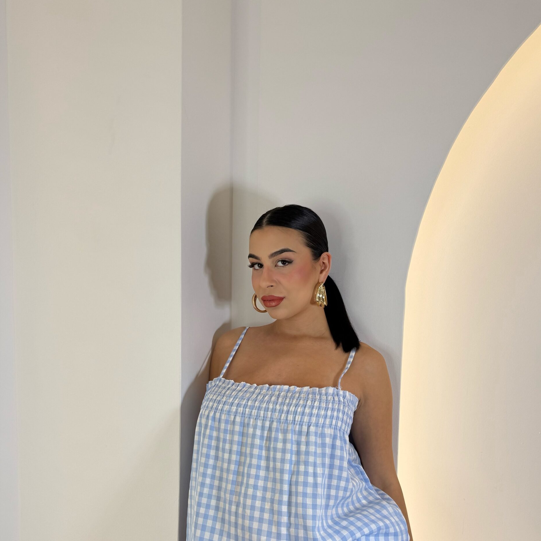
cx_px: 275
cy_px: 368
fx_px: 513
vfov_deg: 54.3
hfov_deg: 55.6
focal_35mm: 29
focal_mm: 6.76
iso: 80
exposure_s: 1/416
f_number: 1.78
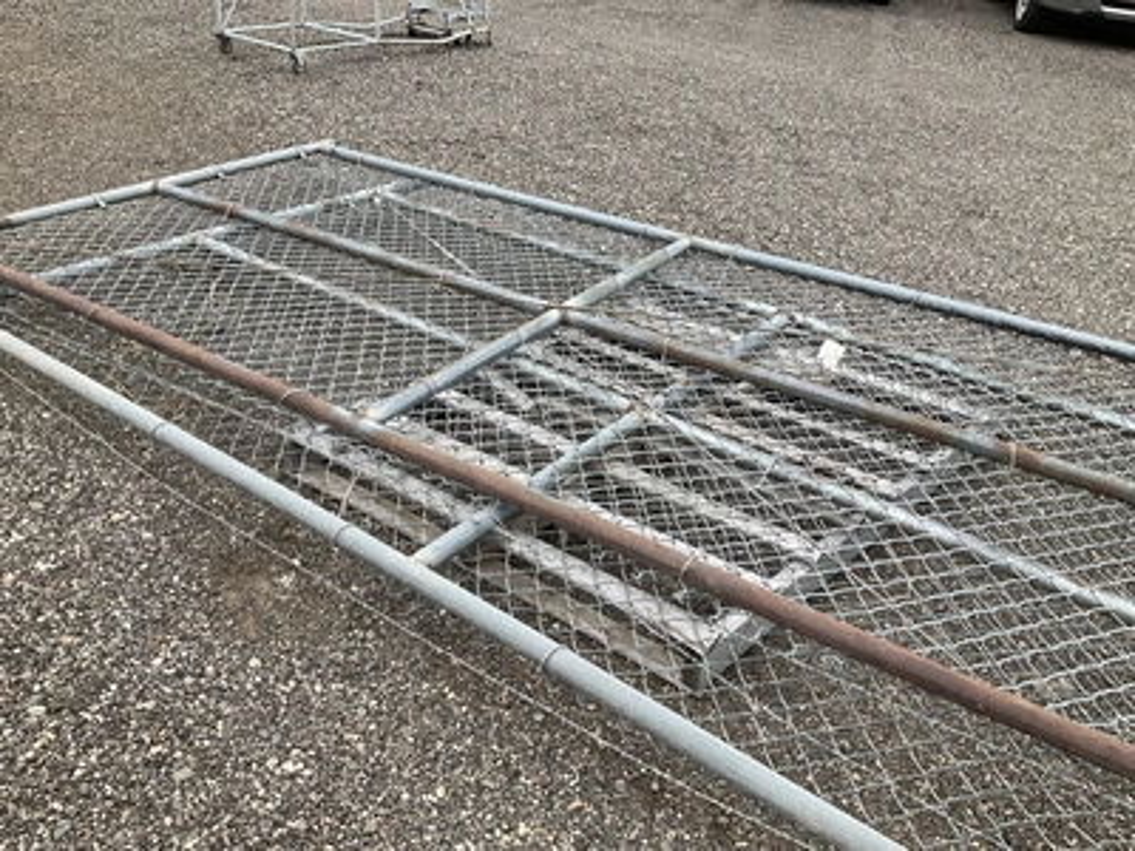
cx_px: 568
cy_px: 426
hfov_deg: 61.7
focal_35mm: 29
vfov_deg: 48.2
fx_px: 951
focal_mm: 3
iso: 25
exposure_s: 1/869
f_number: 1.8
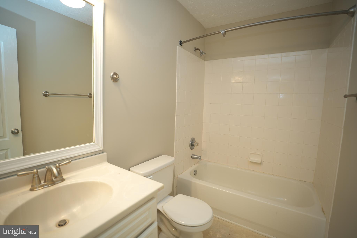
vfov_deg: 73.7
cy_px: 119
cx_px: 178
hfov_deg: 96.7
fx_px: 159
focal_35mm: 16
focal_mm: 16
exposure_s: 1/60
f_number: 2.8
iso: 200
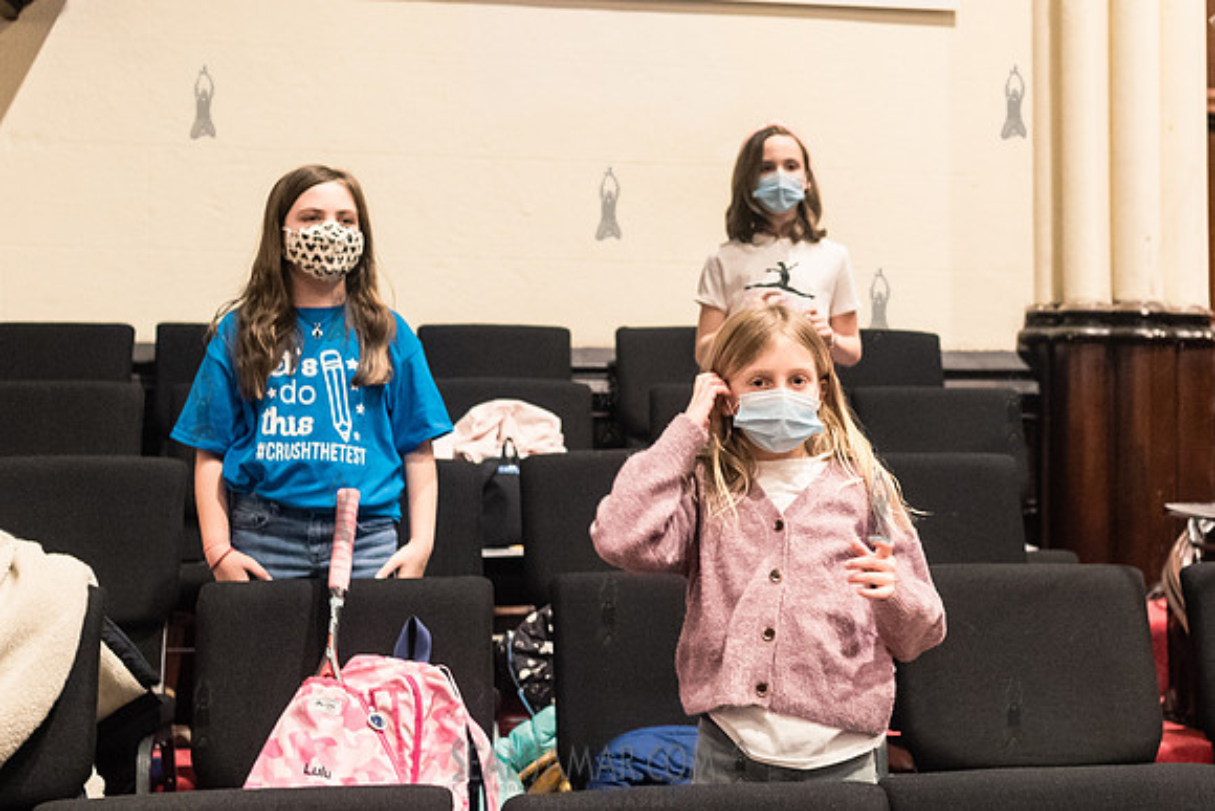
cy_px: 416
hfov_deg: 35.3
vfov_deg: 24.1
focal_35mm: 56
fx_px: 1897
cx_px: 780
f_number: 3.5
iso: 4000
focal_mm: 35
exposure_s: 1/125
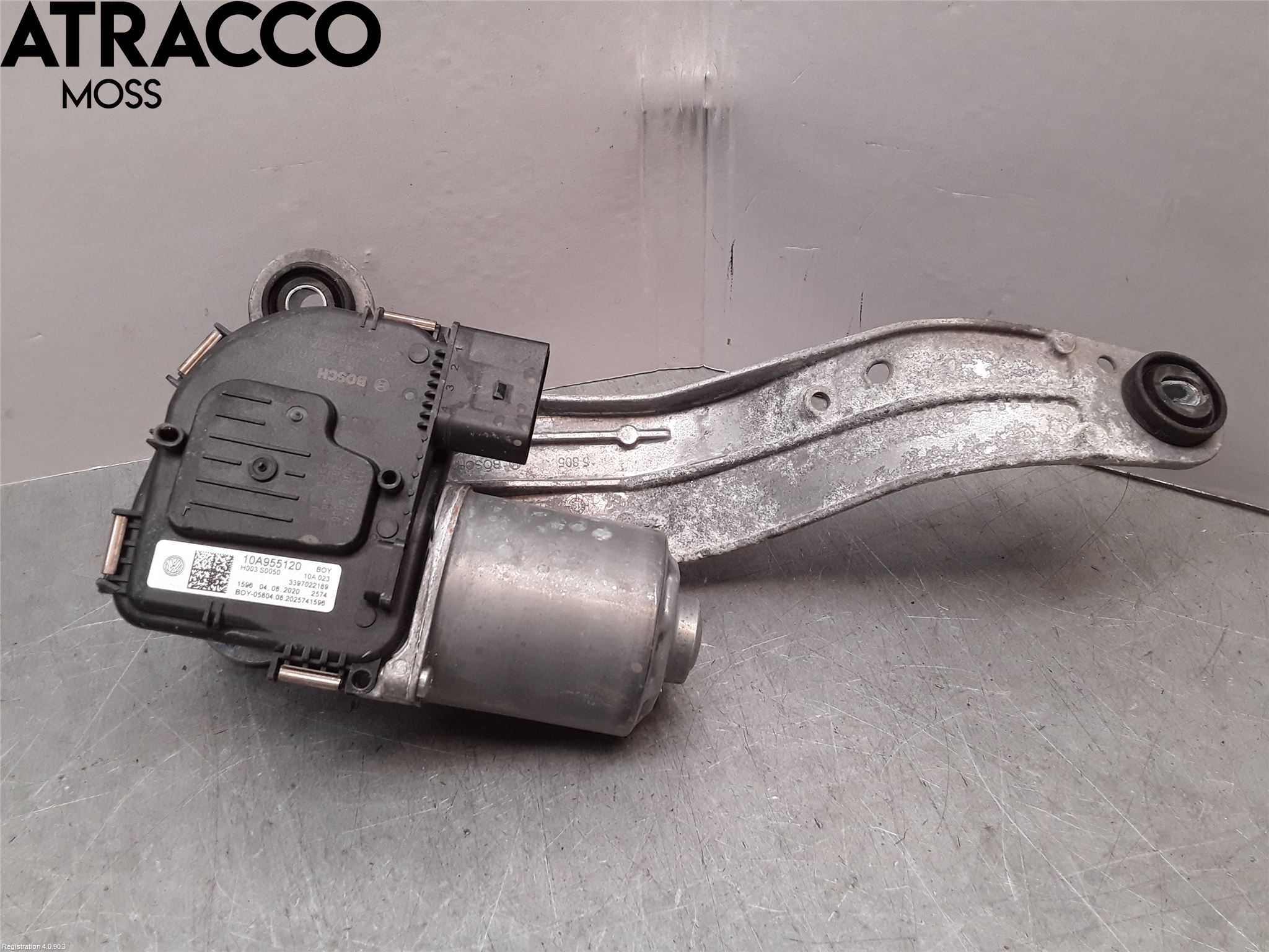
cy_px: 476
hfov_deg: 63.4
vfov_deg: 49.7
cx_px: 634
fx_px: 1026
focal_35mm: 28
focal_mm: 2.91
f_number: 1.9
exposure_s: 1/100
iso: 50
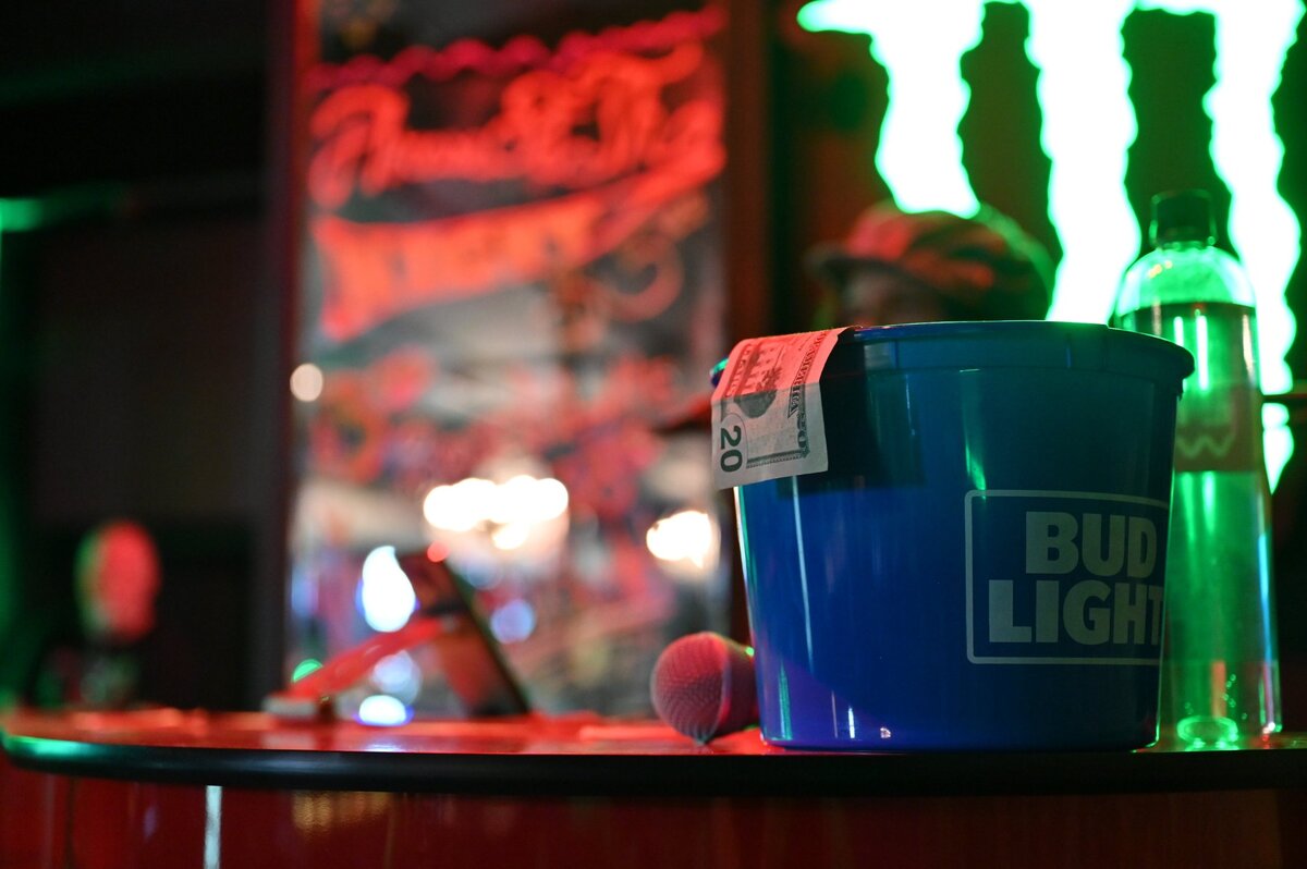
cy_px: 434
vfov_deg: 26.9
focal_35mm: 50
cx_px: 654
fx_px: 1814
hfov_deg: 39.6
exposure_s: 1/80
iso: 5000
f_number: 3.2
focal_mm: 50
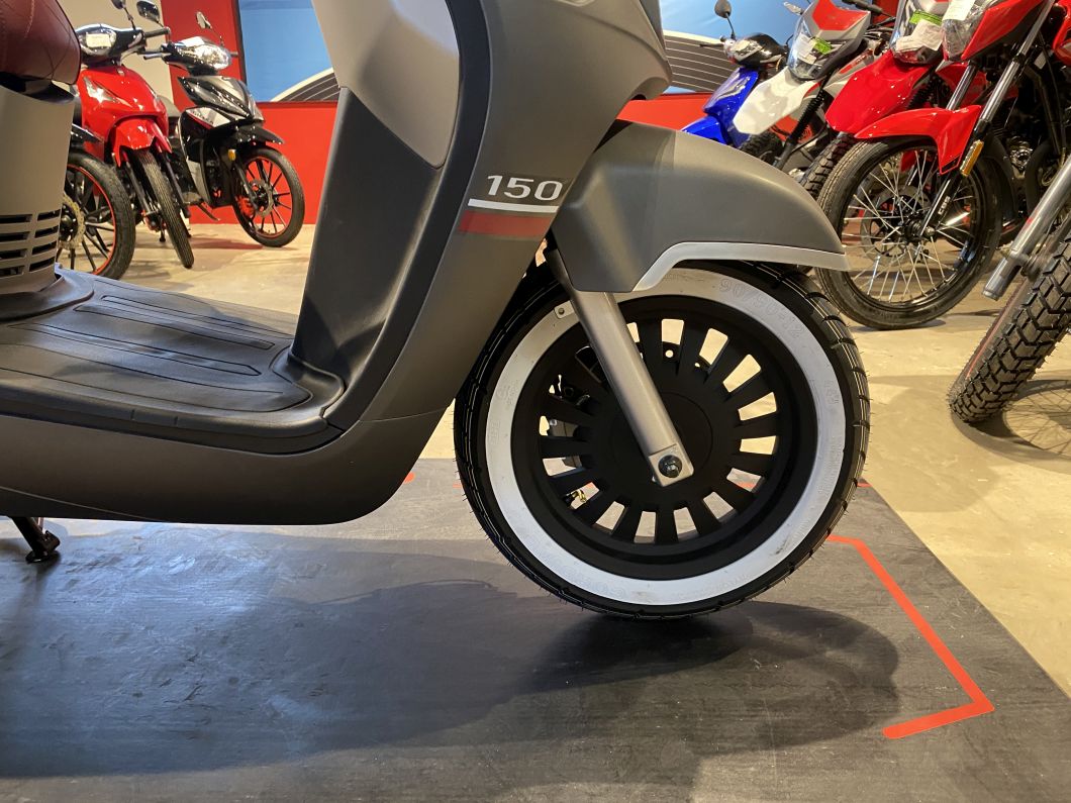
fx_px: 804
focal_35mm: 26
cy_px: 402
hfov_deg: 67.3
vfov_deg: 53.1
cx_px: 536
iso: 320
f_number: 1.8
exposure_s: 1/50
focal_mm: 4.25
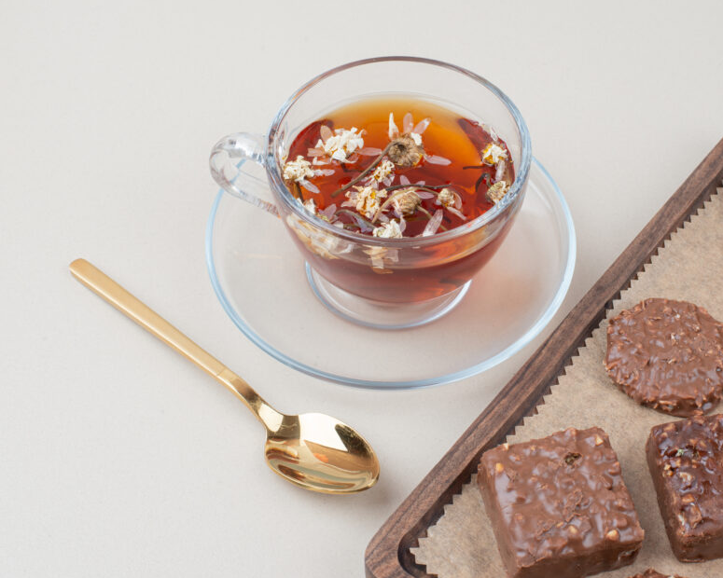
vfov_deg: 24.6
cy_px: 264
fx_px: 1327
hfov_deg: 30.5
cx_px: 381
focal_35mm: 62
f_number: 10
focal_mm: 50
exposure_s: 1/100
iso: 320
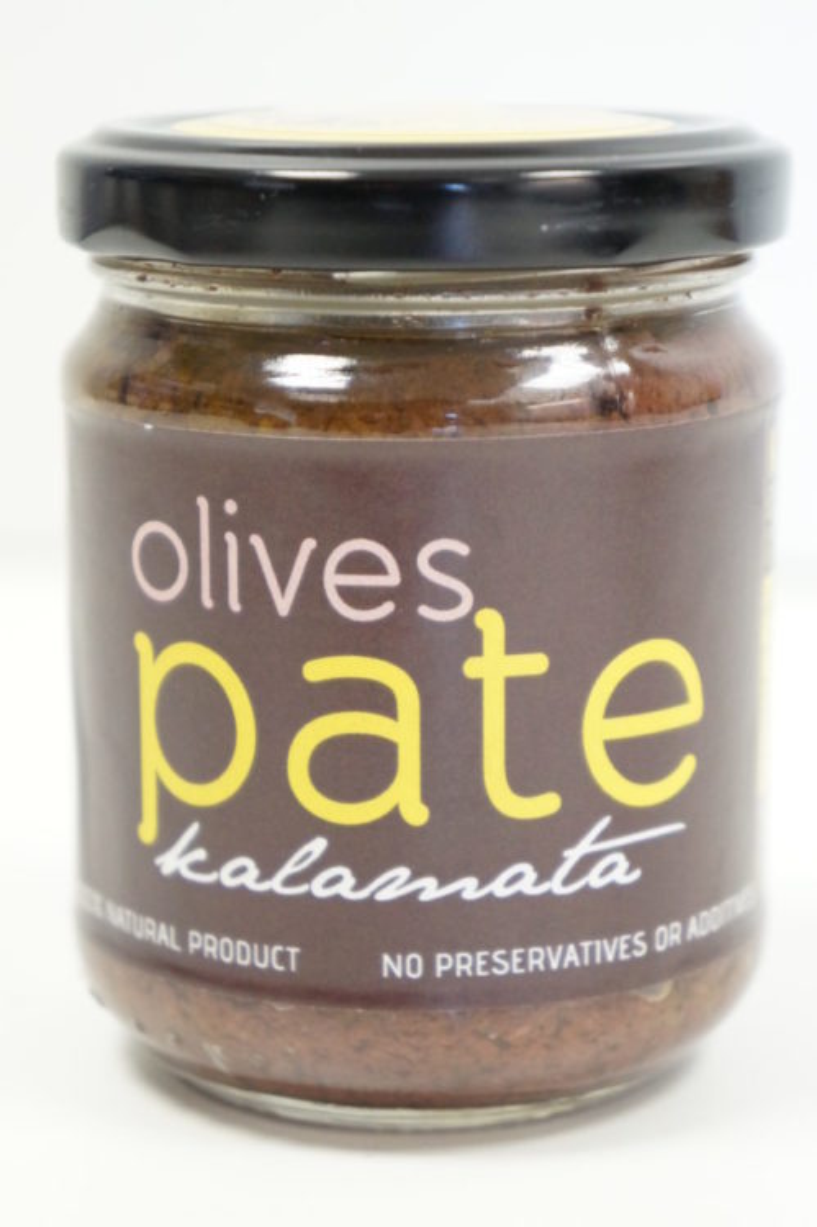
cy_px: 614
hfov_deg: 16.5
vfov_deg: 24.6
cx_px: 408
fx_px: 2812
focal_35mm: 82
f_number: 5.6
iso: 2500
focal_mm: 55
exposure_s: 1/100
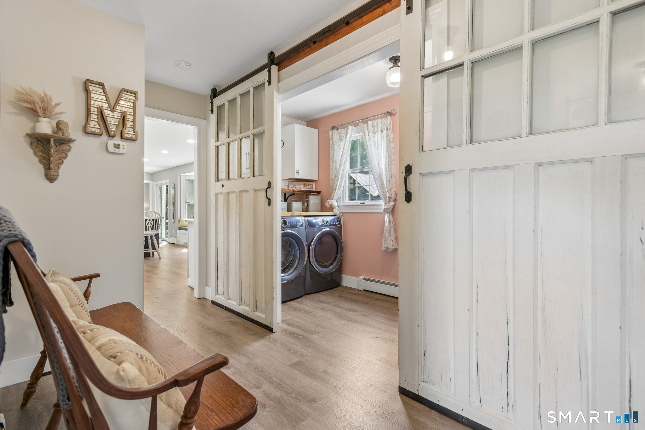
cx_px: 322
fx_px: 305
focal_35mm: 17
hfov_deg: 93.3
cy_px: 215
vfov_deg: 70.4
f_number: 11
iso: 400
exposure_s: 1/15
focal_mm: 17
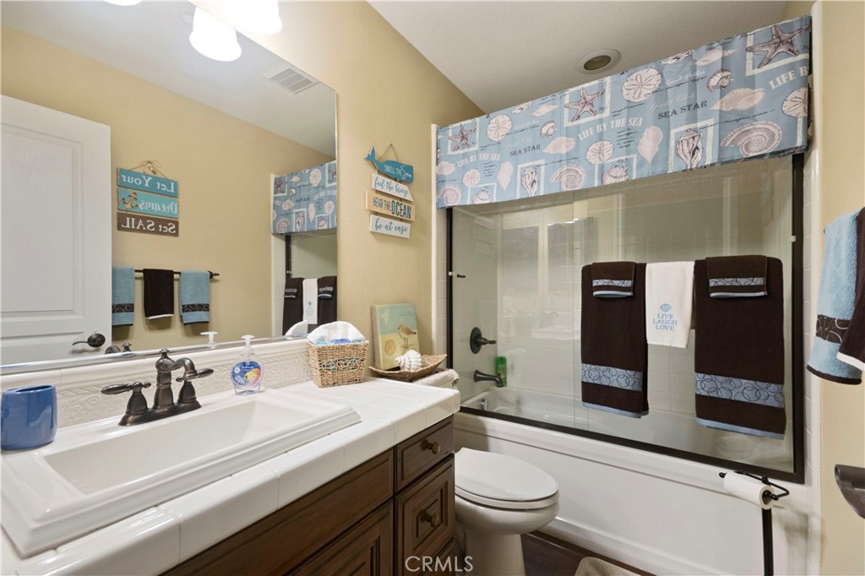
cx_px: 432
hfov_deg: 100.4
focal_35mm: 15
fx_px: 360
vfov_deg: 77.3
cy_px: 288
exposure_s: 2
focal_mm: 10
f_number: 8
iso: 100
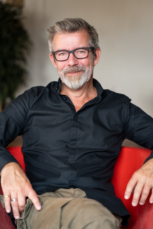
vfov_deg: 23.9
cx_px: 76
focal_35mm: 85
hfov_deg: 16.1
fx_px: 542
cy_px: 114
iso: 160
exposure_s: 1/100
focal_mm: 85
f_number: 2.8
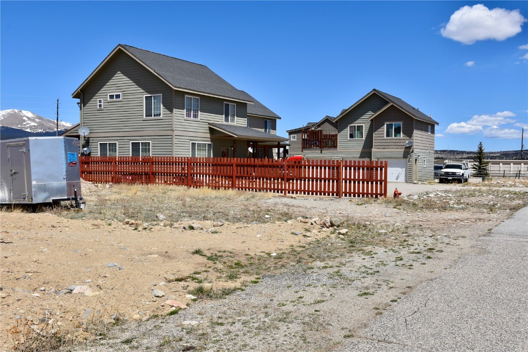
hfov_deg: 55.1
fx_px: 506
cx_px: 264
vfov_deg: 38.4
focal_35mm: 34
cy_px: 176
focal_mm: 23
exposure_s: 1/400
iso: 200
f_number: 10
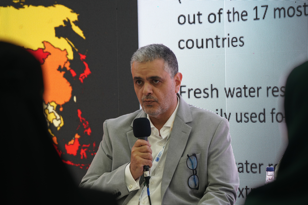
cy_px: 102
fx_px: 1386
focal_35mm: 162
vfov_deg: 8.5
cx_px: 154
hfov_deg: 12.7
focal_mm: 162
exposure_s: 1/125
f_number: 5
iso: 800
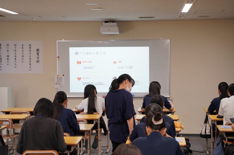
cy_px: 78
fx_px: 487
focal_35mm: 75
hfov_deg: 27.0
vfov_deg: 18.2
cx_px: 117
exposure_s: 1/160
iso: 640
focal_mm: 75
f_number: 4
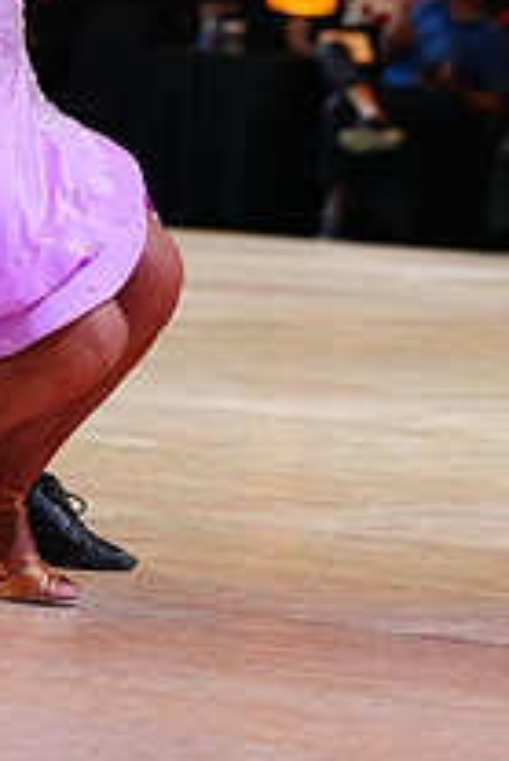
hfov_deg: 4.8
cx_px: 75
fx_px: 6013
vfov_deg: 7.2
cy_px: -223
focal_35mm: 284
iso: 2500
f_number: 4
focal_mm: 102
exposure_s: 1/250
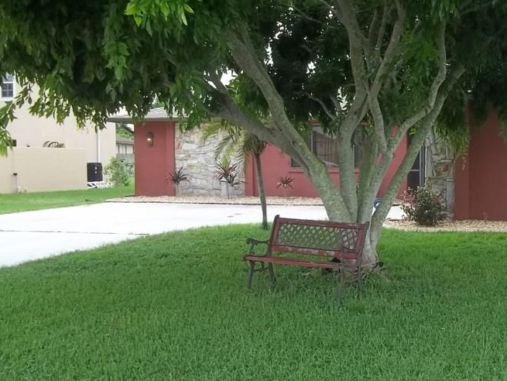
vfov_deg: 29.1
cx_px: 382
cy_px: 215
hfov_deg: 37.2
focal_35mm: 50
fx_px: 733
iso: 64
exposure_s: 1/250
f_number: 2.9
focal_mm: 5.7
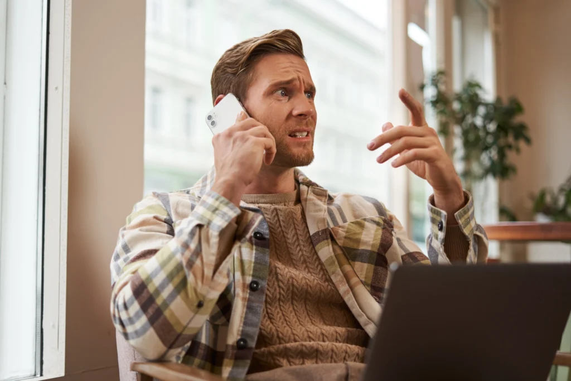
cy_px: 190
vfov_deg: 27.0
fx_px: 793
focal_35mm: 50
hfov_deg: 39.6
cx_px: 286
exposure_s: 1/200
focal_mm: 50
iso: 200
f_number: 2
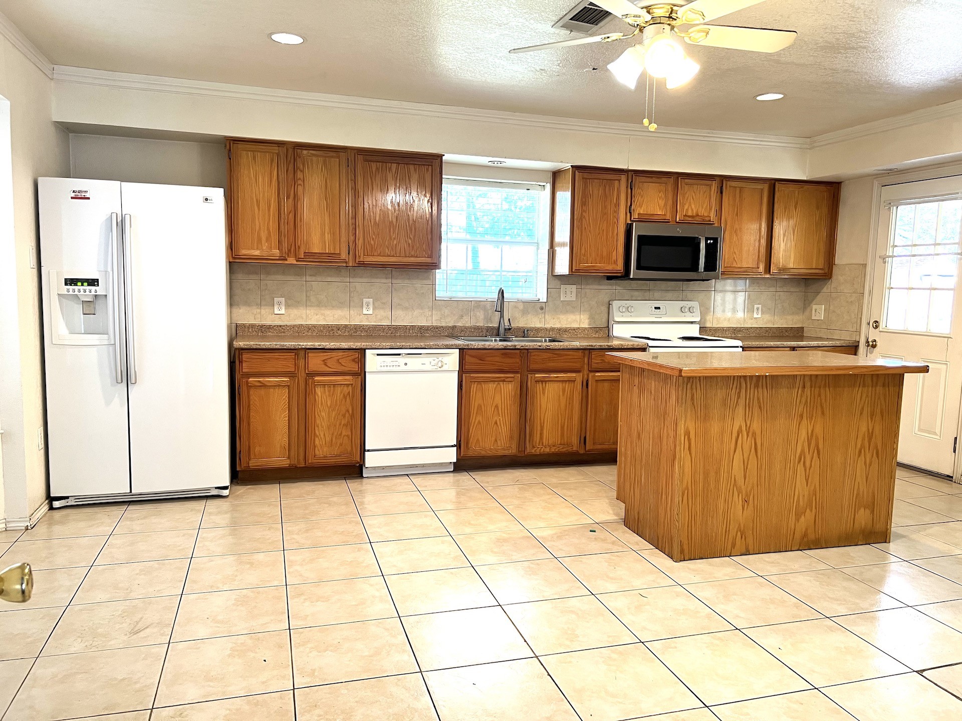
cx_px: 481
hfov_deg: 67.3
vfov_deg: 53.1
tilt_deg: -7.2
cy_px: 360
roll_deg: -0.4
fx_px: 723
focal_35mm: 26
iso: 80
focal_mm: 5.7
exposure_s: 1/60
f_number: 1.5
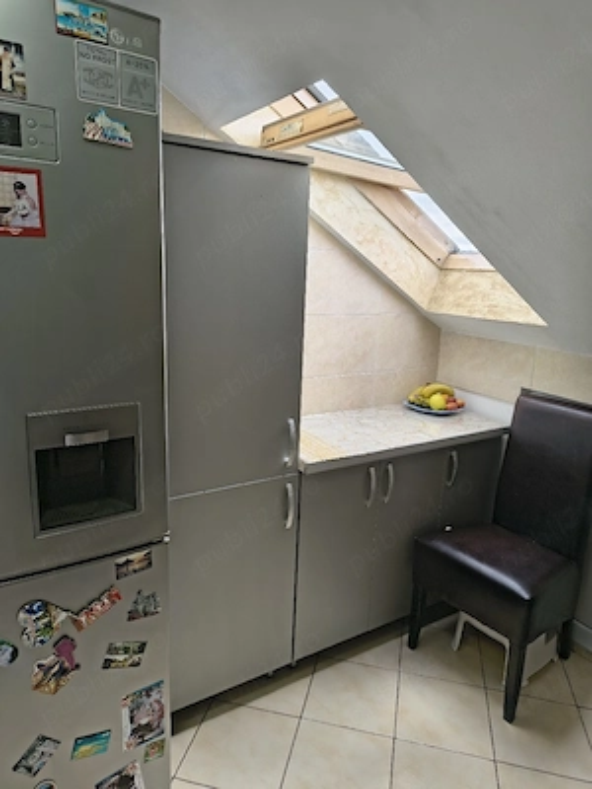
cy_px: 394
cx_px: 296
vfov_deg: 71.6
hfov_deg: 56.8
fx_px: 547
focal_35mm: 24
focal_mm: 5.56
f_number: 1.8
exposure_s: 1/185
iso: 100
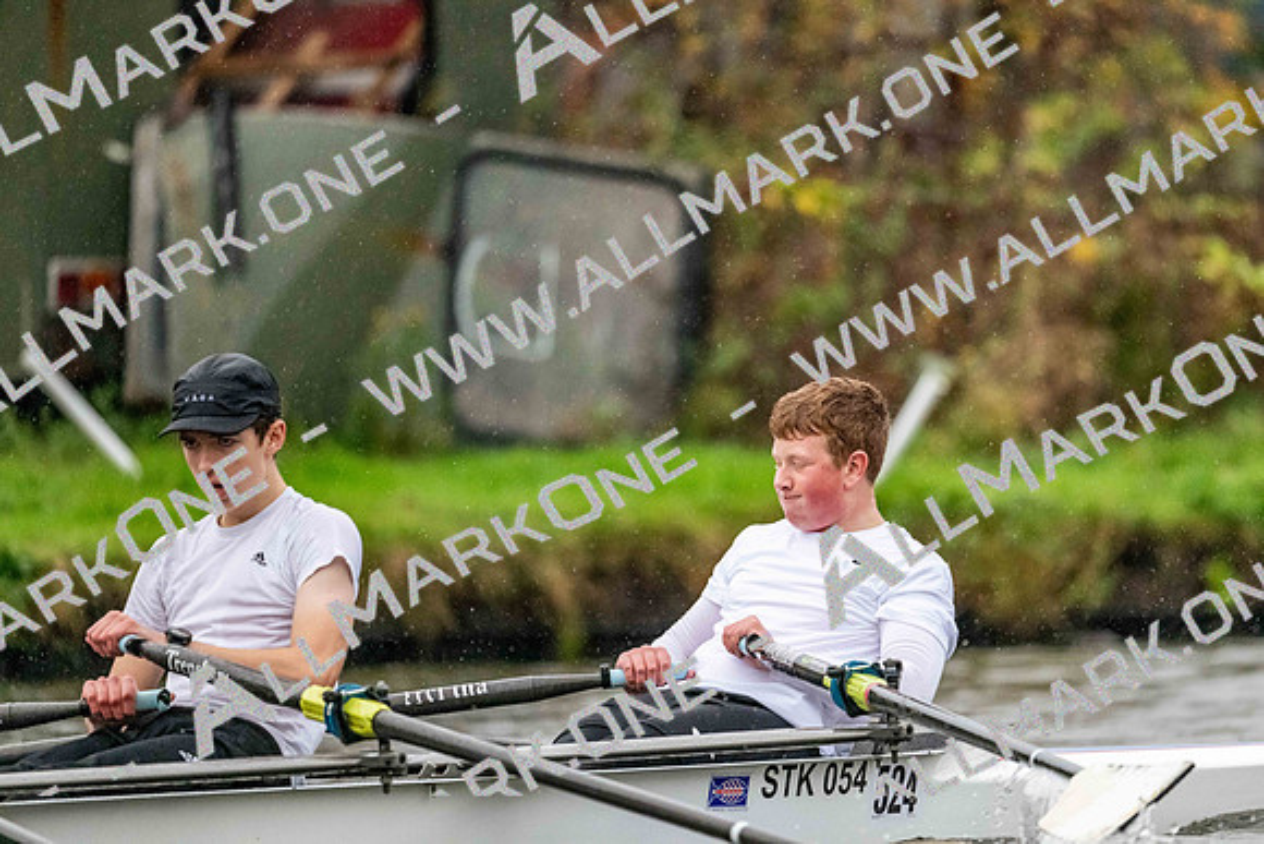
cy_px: 422
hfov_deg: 5.2
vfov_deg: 3.4
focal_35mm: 400
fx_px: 14047
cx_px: 632
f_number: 4.5
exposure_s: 1/2000
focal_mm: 400
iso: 8000
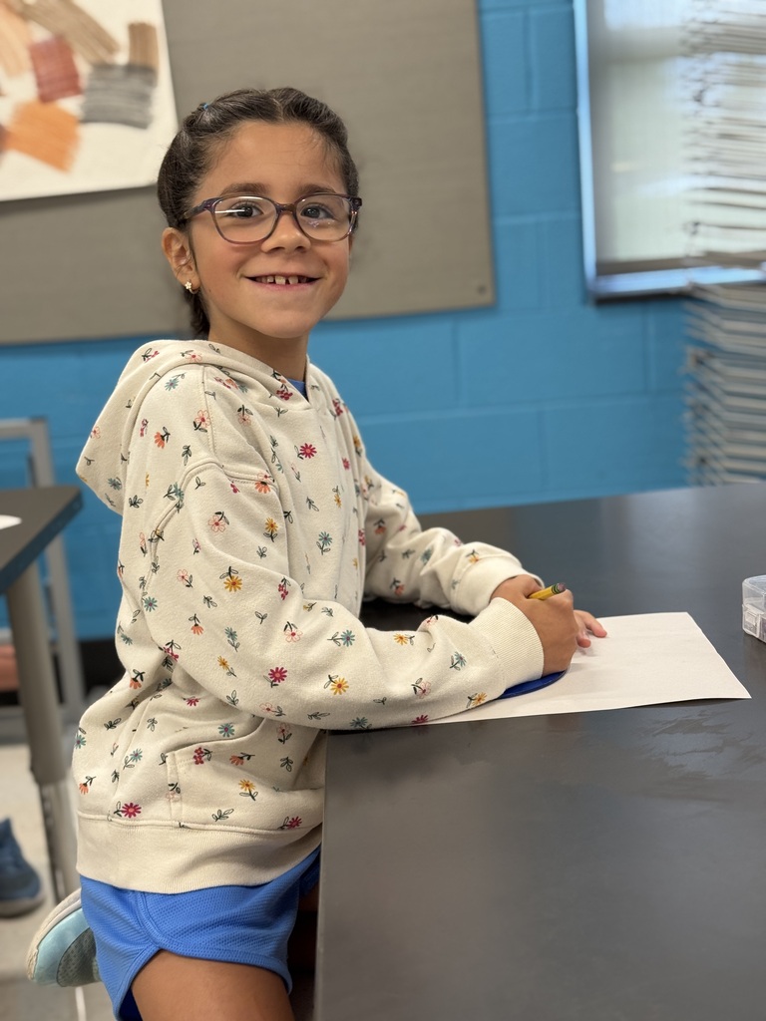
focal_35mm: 48
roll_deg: +5.1
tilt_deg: -11.7
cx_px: 383
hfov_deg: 30.3
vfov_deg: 39.7
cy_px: 510
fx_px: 1416
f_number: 1.78
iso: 160
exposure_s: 1/120
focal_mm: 6.76
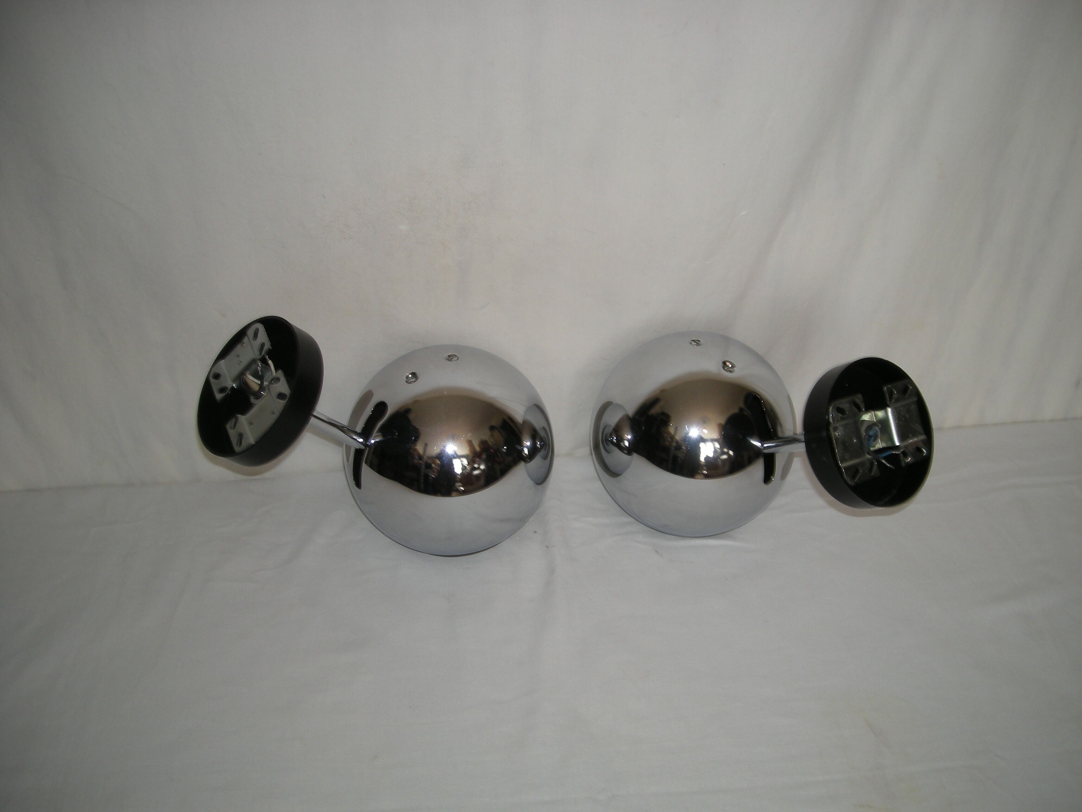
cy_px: 406
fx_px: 1094
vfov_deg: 40.7
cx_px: 541
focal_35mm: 35
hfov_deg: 52.6
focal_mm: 5.7
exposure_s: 1/55
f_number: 2.8
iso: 50
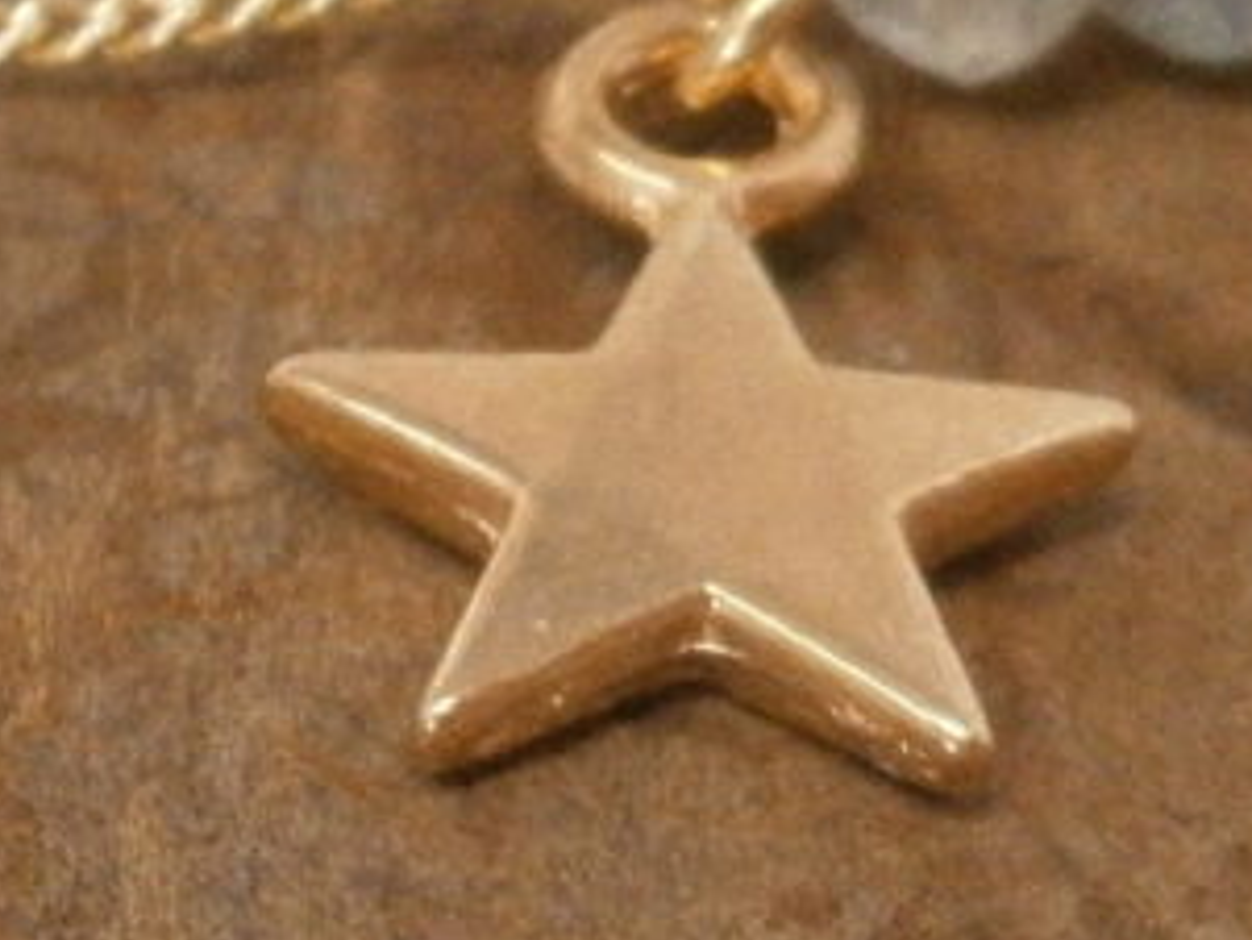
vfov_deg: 6.4
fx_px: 8467
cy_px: 564
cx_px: 1023
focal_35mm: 234
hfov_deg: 8.4
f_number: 3.4
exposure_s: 1/250
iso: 500
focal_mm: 8.3
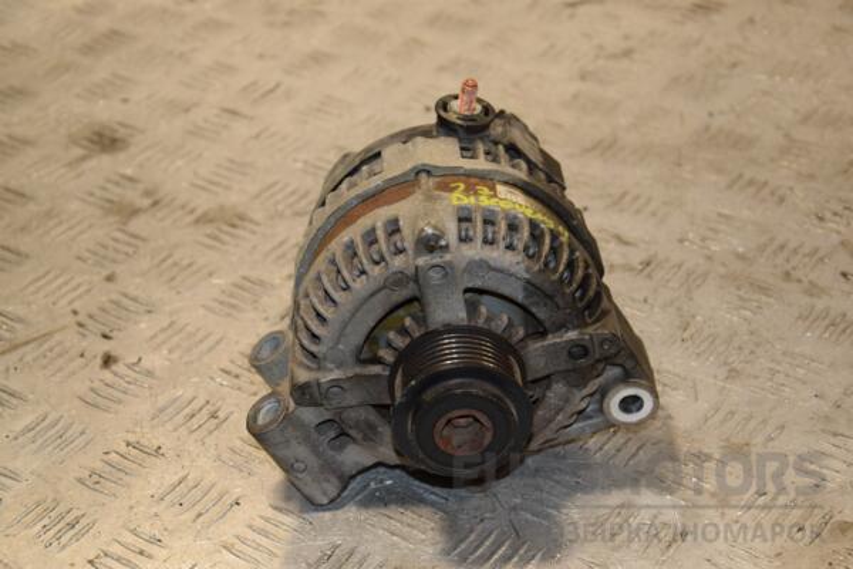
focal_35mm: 78
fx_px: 1848
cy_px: 284
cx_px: 426
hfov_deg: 26.0
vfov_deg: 17.5
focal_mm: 52
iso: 800
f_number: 6.3
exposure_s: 1/200
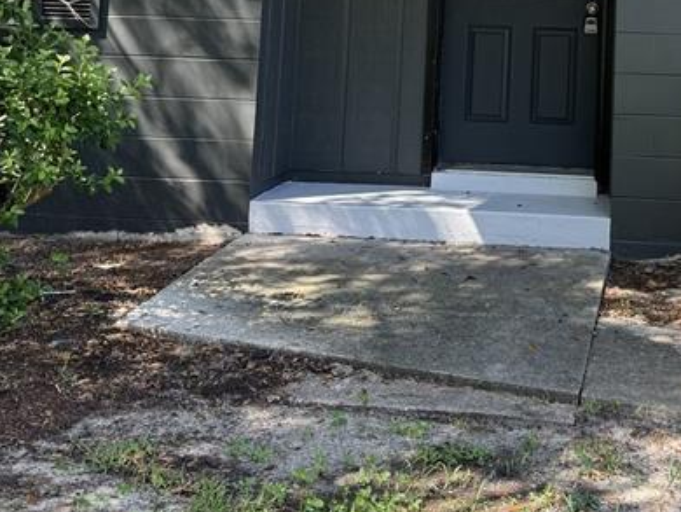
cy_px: -103
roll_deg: -1.4
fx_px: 1240
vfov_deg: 21.6
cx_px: 557
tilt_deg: +2.9
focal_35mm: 63
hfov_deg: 29.9
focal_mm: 6.76
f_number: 1.78
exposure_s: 1/223
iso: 64
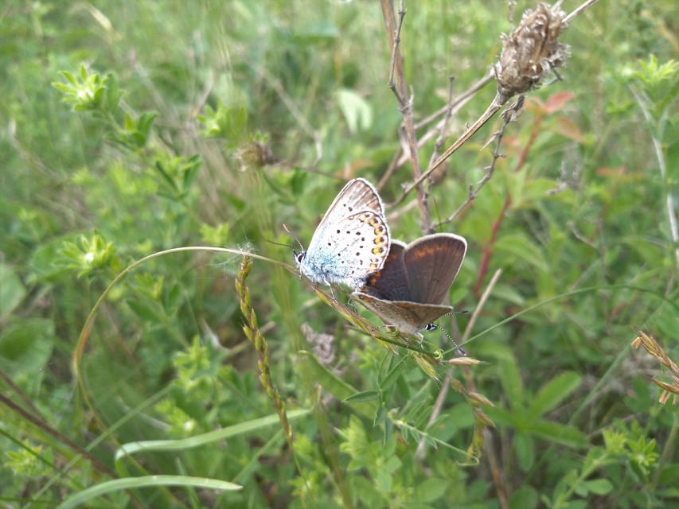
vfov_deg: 53.1
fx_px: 510
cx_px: 340
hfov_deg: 67.3
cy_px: 254
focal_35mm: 26
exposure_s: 1/244
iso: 100
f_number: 2
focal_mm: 3.52
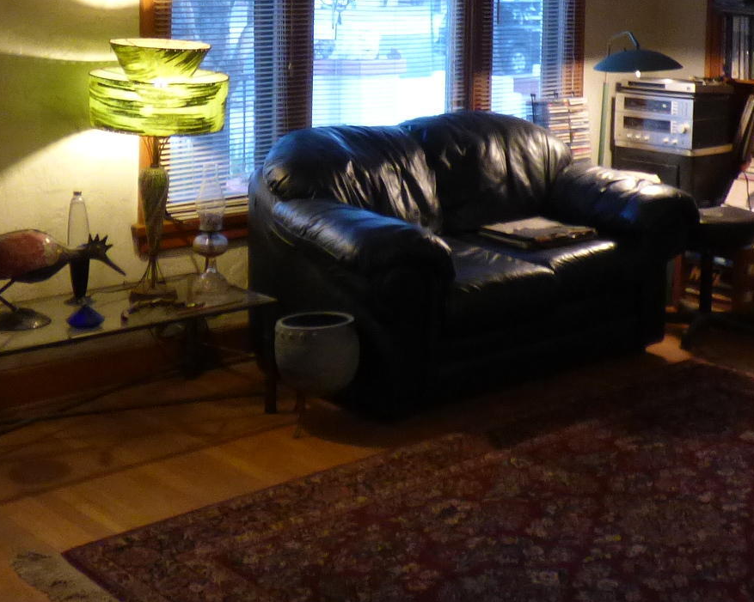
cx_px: 365
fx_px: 1272
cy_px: 46
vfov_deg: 25.7
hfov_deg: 33.0
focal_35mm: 57
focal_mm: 3.58
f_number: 2.8
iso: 400
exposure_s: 1/13
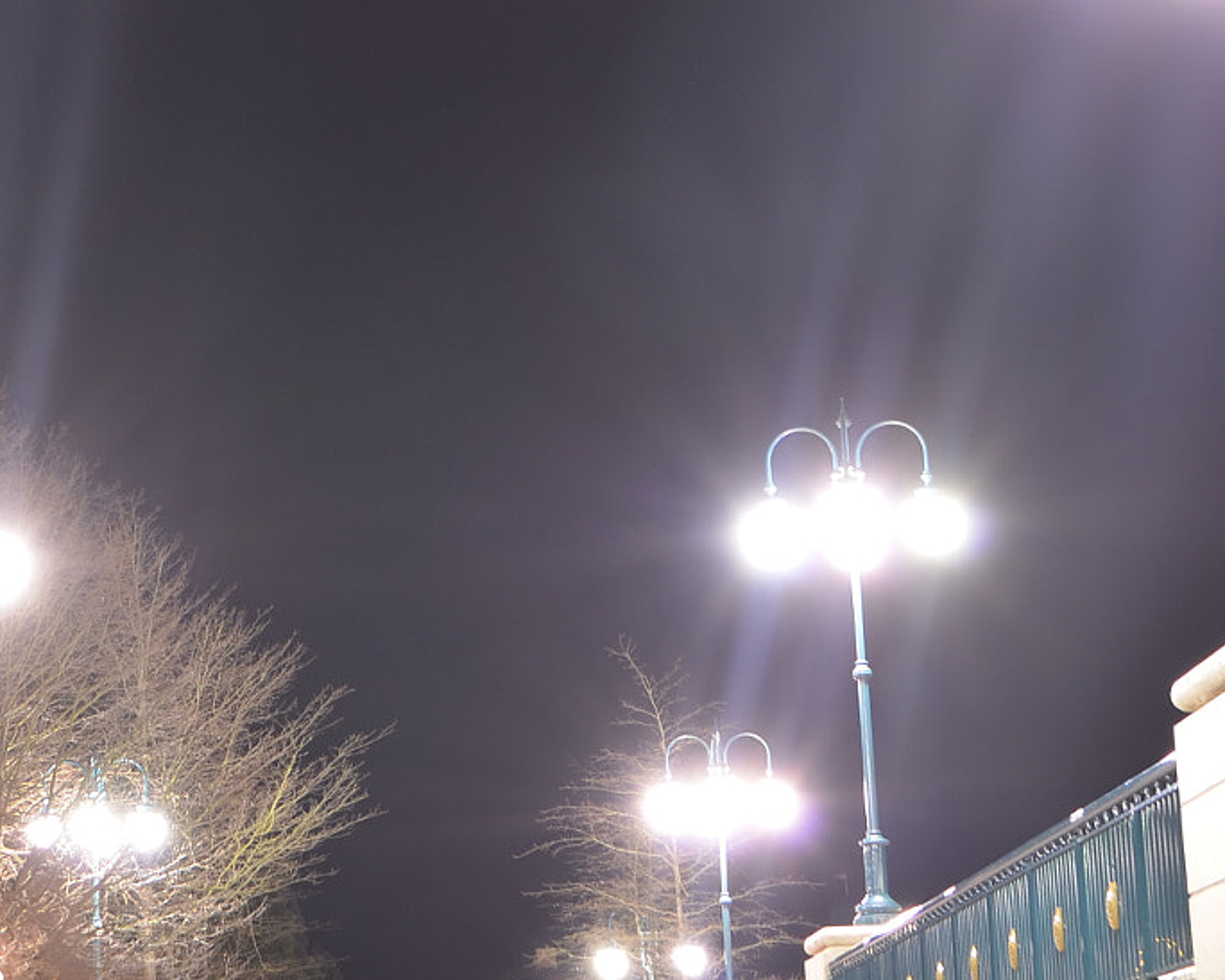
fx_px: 3335
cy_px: 417
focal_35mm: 92
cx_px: 288
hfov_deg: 20.6
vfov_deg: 16.7
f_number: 6.3
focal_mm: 28
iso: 125
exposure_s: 6
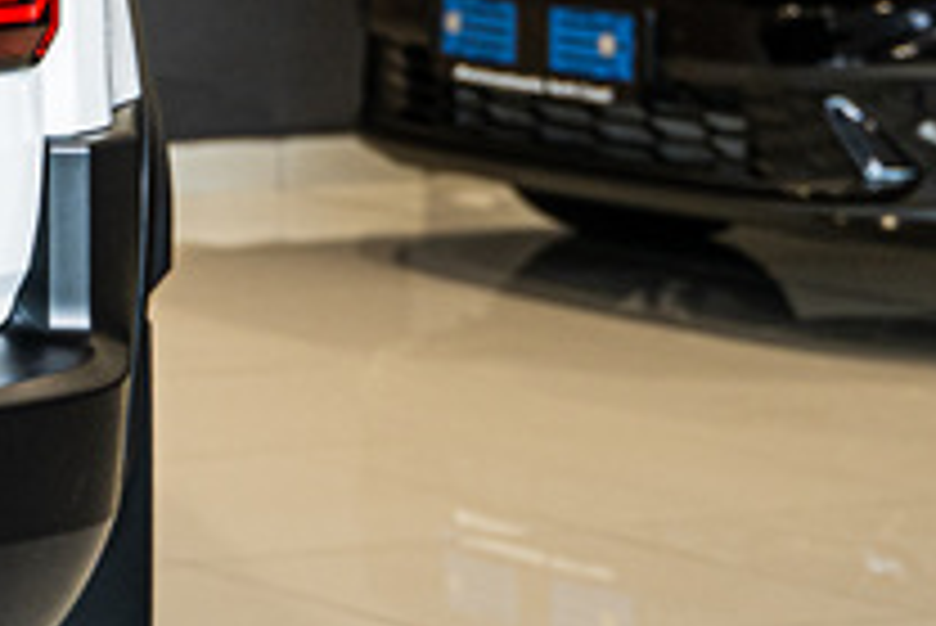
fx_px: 5490
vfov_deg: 6.5
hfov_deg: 9.0
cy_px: -95
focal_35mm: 211
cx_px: -1136
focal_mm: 43
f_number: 3.2
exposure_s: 1/160
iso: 400
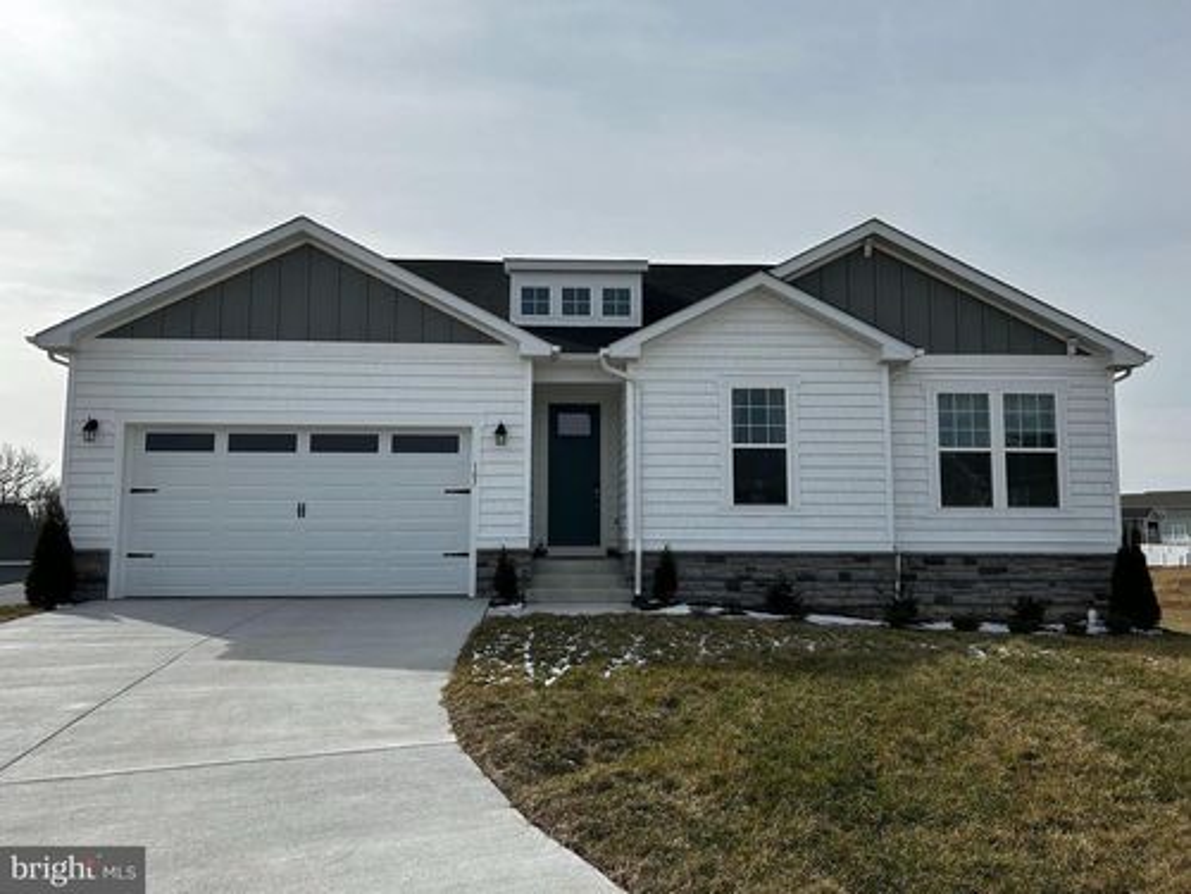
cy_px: 447
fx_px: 895
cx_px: 596
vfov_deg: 53.1
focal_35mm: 26
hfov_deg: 67.3
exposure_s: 1/6579
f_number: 1.5
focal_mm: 5.7
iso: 50
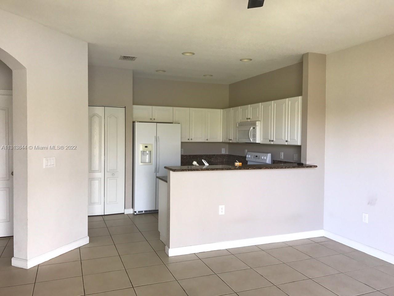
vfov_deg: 49.7
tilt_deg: -1.4
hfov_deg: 63.4
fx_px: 319
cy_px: 148
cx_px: 197
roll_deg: -0.6
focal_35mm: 28
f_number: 1.8
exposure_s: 1/30
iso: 25
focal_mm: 3.99
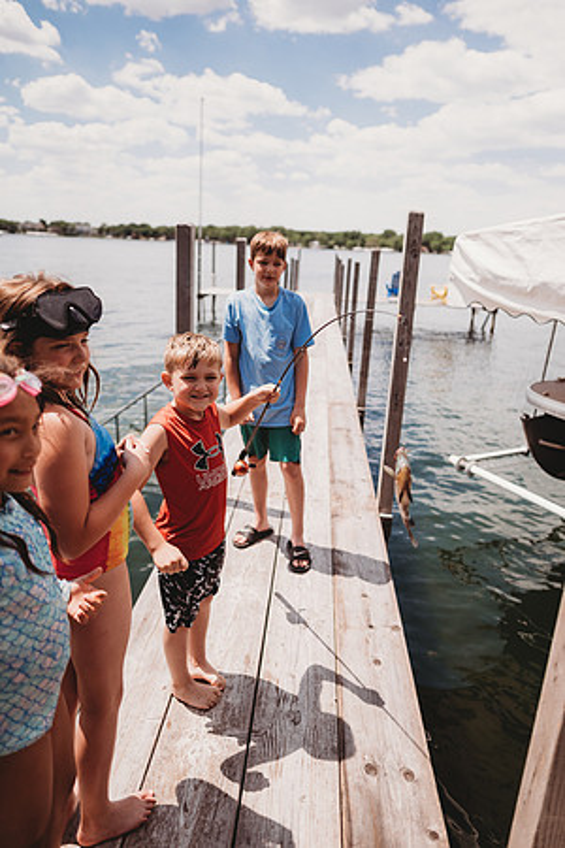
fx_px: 565
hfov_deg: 53.1
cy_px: 424
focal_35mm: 24
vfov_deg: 73.7
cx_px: 282
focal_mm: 24
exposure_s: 1/4000
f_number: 2.2
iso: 100
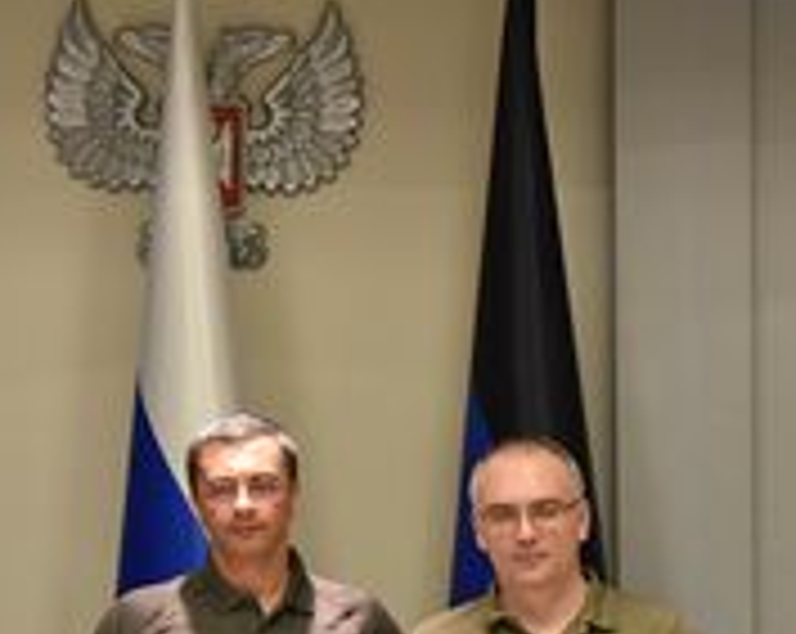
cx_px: 243
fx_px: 7244
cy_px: 564
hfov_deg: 6.3
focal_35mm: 308
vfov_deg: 5.0
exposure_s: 1/200
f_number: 3.5
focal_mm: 145
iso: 3200
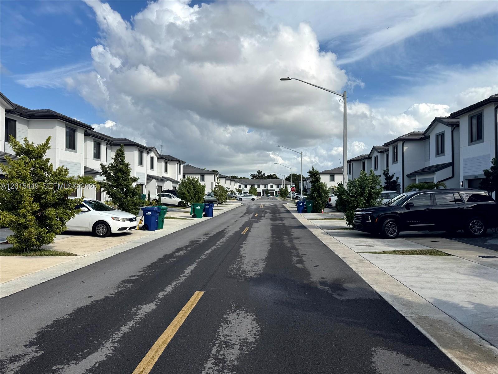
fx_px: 345
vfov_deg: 56.8
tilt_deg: +0.6
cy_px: 187
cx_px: 249
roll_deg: -0.7
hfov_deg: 71.6
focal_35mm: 24
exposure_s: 1/6410
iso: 80
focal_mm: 6.76
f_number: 1.78
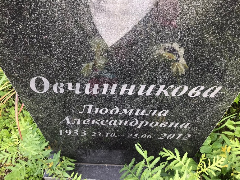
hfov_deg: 61.6
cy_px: 93
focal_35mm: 29
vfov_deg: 48.2
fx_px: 201
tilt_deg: -52.2
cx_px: 116
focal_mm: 3.99
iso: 20
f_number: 1.8
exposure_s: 1/285
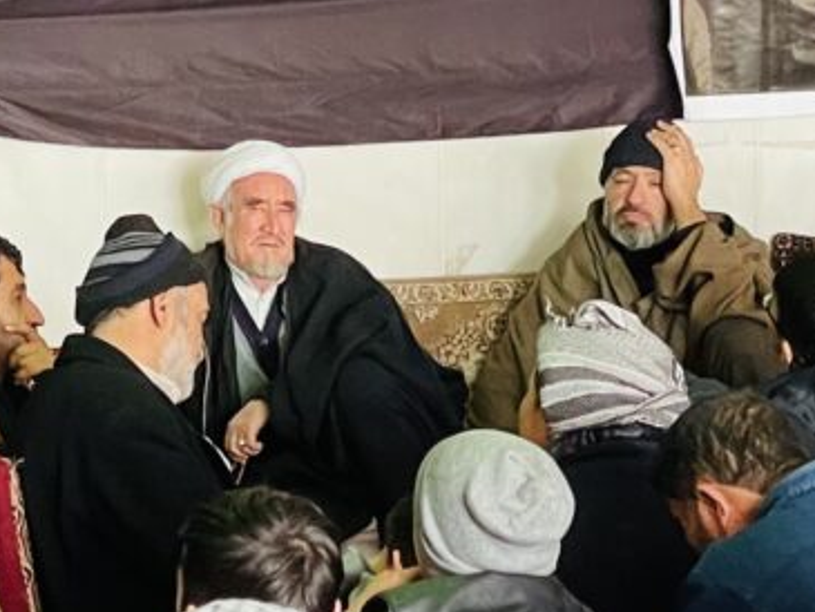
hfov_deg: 9.0
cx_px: 438
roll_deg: +0.8
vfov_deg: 6.8
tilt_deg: -5.0
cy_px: 284
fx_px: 5158
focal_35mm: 219
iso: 200
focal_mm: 6
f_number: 2
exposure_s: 1/60
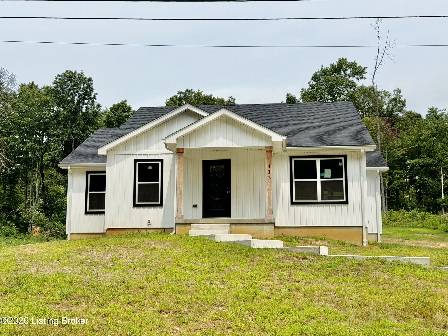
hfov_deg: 39.7
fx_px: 621
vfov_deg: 30.3
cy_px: 168
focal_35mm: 48
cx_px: 224
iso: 64
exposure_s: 1/7143
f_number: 1.78
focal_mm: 6.76
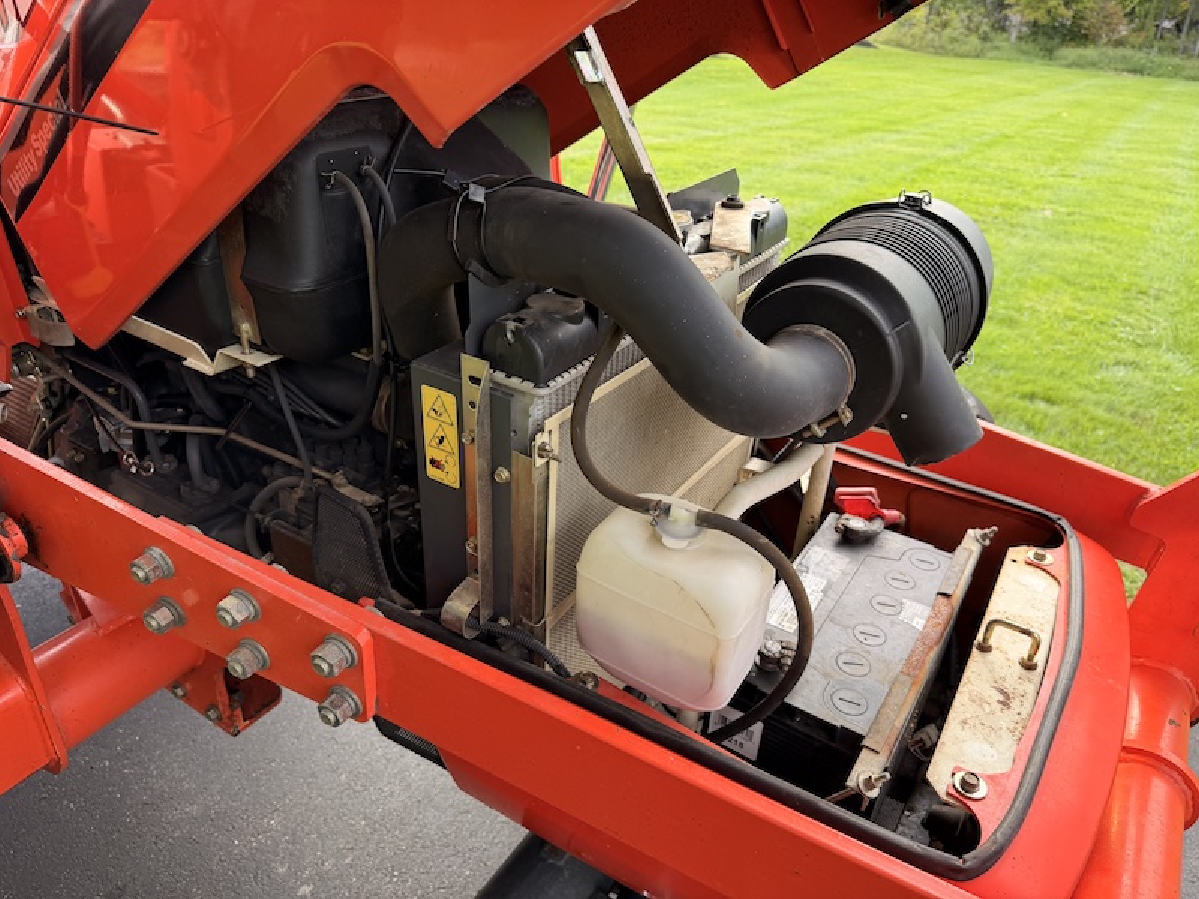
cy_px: 450
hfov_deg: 71.6
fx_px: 831
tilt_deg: -29.9
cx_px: 600
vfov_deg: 56.8
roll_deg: -1.8
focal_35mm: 24
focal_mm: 6.76
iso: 80
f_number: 1.78
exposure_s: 1/348
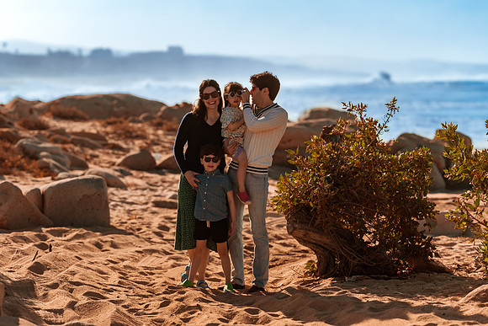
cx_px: 244
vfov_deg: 10.2
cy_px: 163
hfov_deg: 15.2
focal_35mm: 135
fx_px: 1830
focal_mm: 135
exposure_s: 1/2000
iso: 50
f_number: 3.2
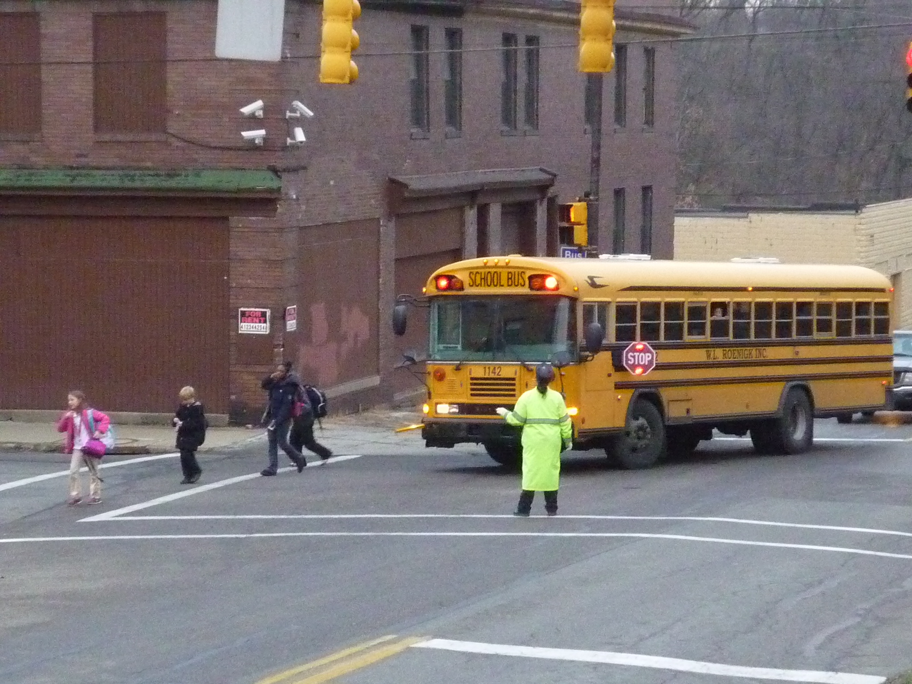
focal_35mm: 128
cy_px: 342
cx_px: 456
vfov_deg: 11.6
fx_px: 3372
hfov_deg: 15.4
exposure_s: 1/100
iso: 1000
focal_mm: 13.3
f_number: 4.2
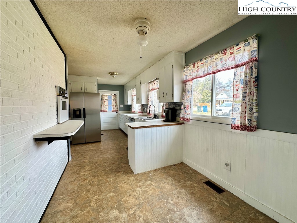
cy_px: 112
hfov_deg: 102.1
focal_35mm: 14
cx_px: 148
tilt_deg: -3.0
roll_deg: -0.2
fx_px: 120
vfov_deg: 85.7
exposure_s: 1/99
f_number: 2.2
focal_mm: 2.22
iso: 40
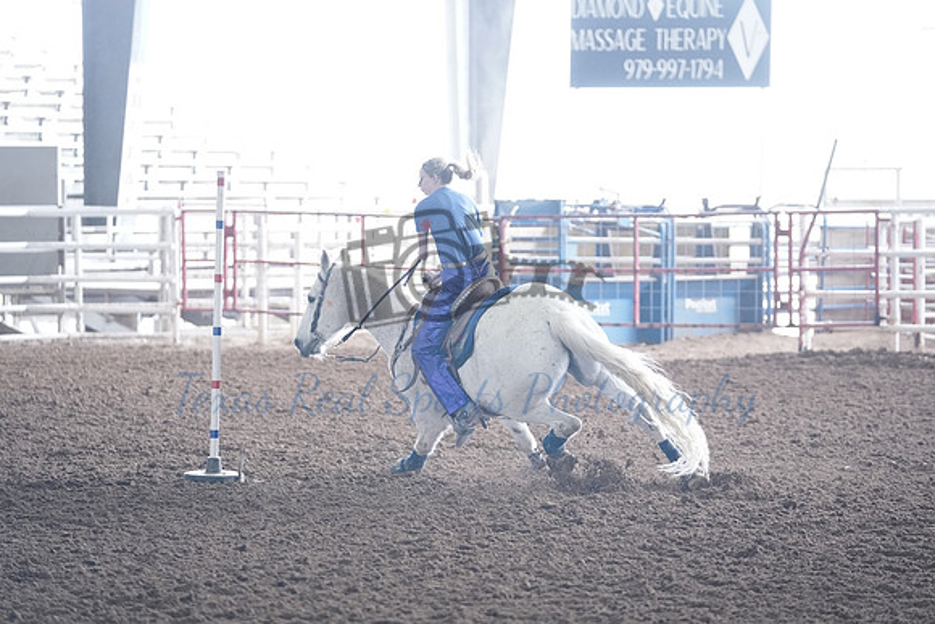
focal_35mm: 138
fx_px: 3585
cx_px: 468
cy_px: 312
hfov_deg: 14.9
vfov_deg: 9.9
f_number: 2.8
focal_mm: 138
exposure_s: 1/1000
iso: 6400
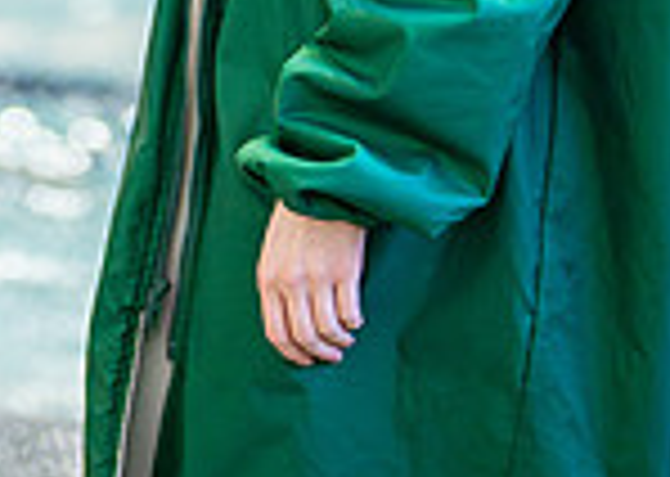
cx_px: 123
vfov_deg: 5.7
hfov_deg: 8.2
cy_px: -528
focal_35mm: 245
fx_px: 4656
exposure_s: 1/500
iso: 640
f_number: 1.2
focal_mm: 50
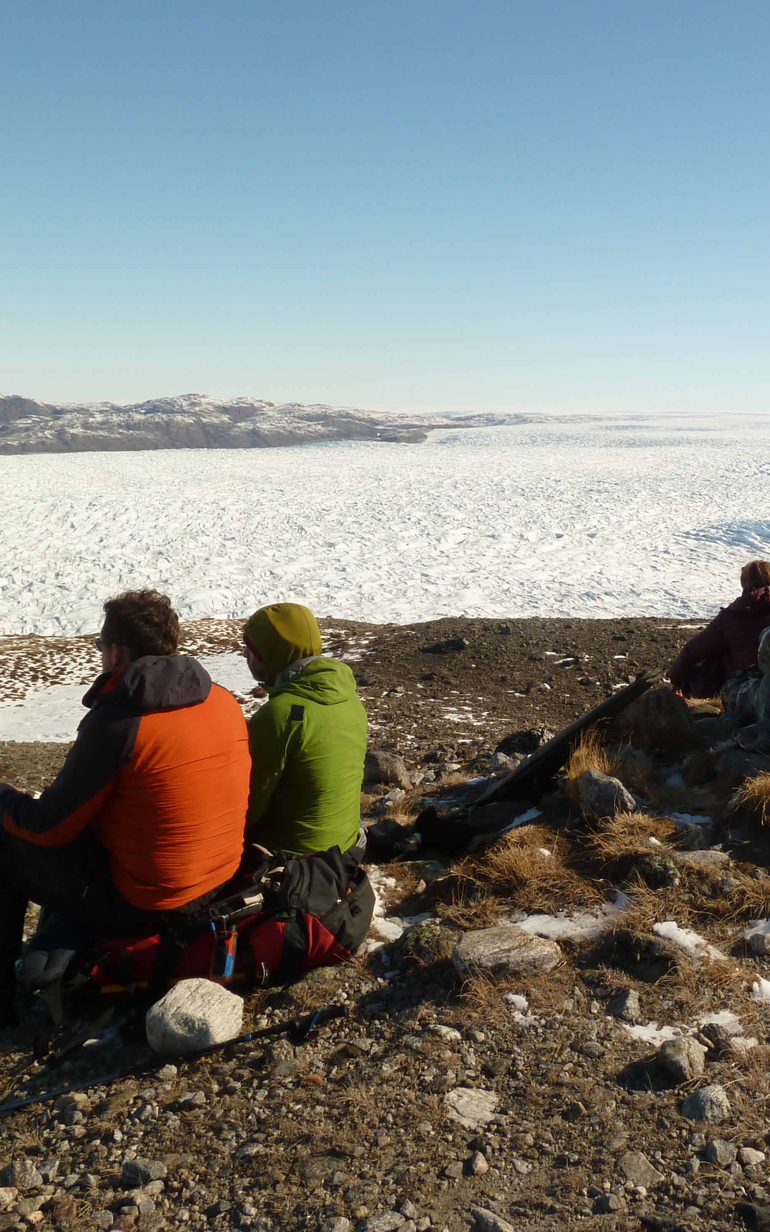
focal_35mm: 36
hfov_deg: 34.9
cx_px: 524
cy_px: 606
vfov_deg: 54.0
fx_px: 1209
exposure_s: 1/500
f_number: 5.6
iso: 80
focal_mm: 4.1
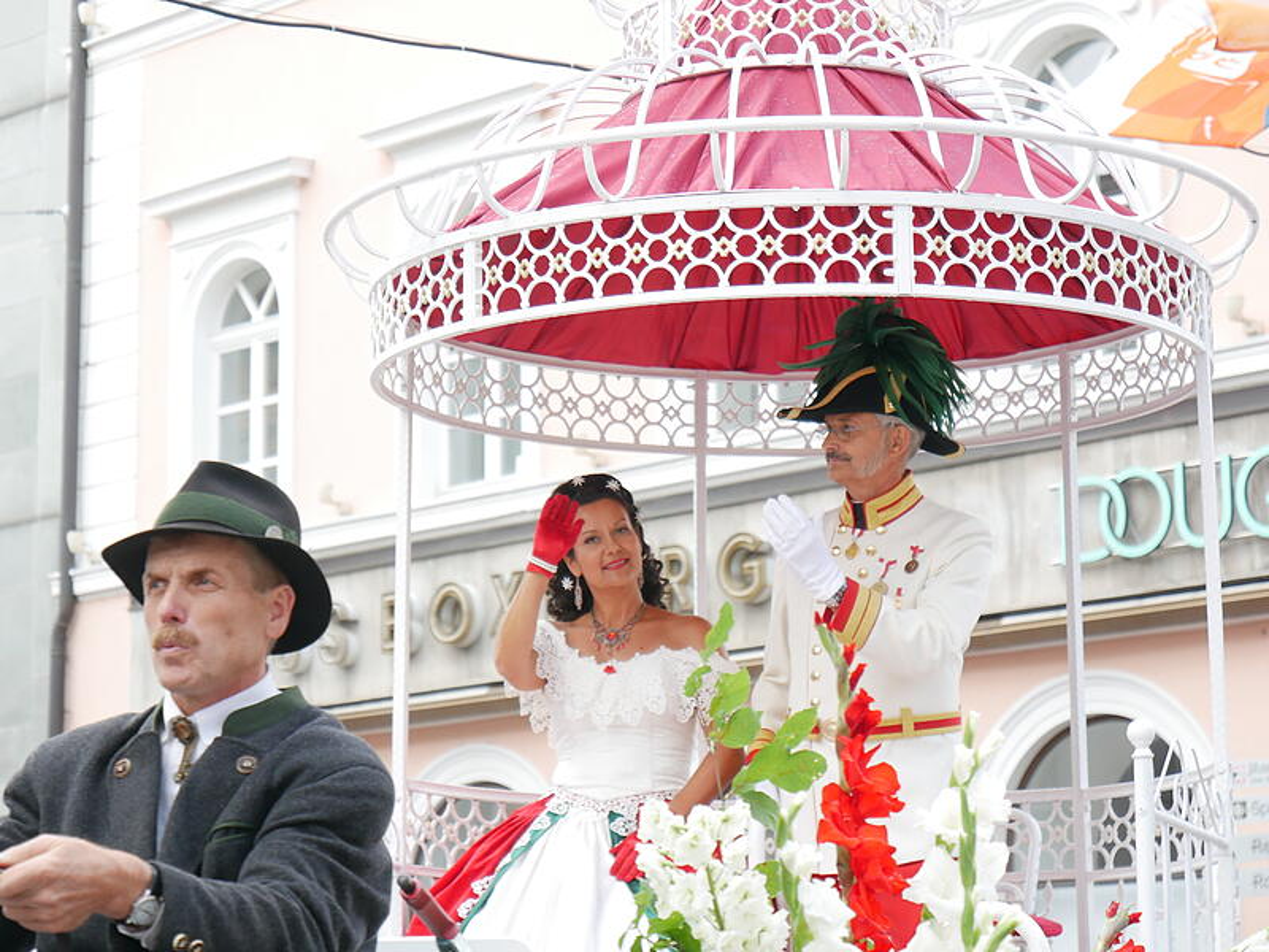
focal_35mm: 104
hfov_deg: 18.9
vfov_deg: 14.2
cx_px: 634
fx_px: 3813
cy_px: 476
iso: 200
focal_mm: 52
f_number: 4
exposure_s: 1/200
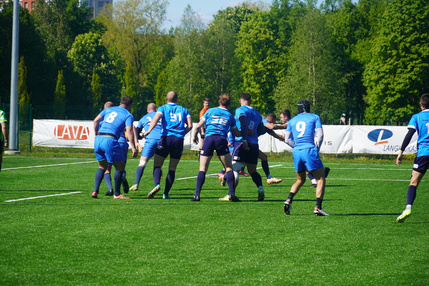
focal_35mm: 202
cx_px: 214
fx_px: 2413
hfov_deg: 10.2
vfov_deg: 6.8
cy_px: 143
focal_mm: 135
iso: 100
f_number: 6.3
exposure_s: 1/320
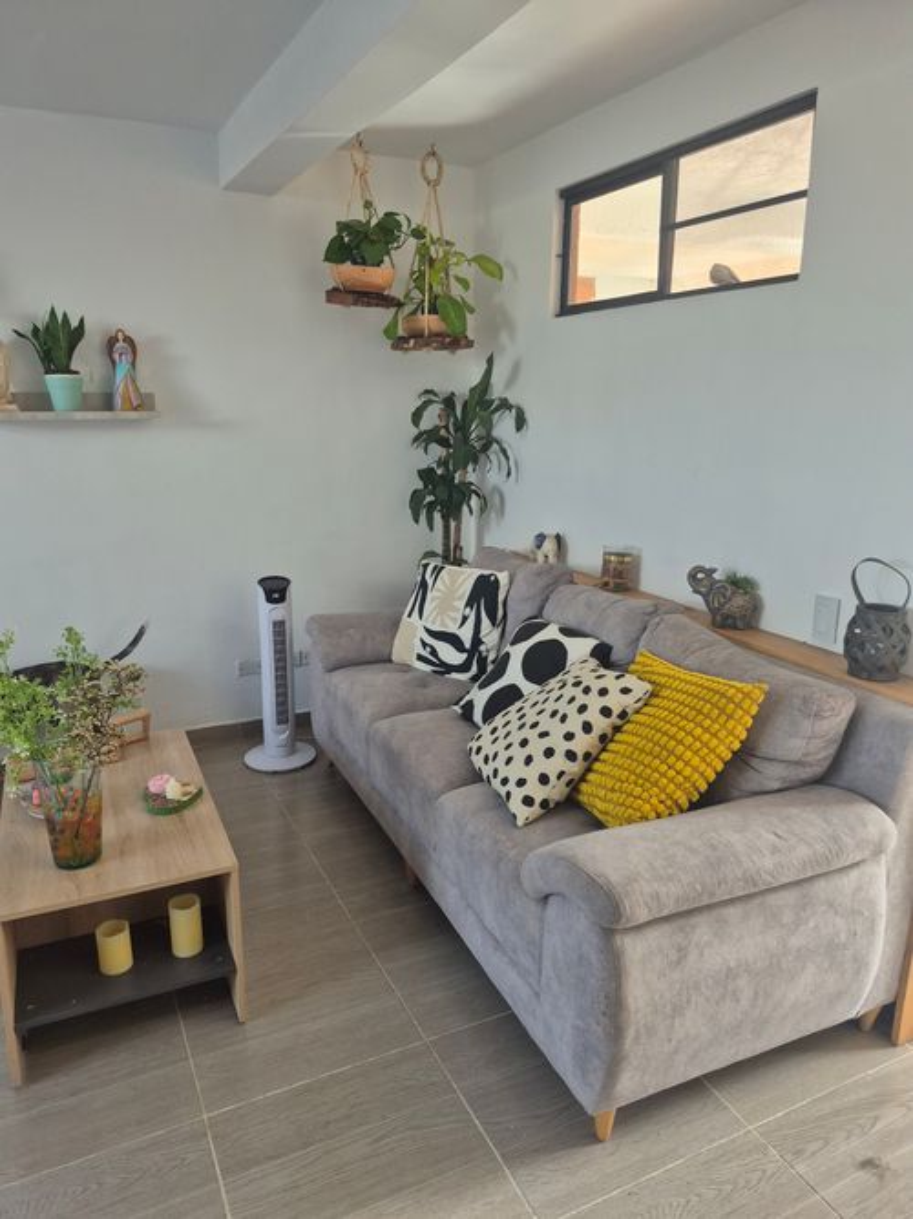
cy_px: 610
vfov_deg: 73.9
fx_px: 809
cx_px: 456
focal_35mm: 23
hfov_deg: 58.9
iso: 160
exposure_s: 1/180
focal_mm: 5.4
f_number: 1.8
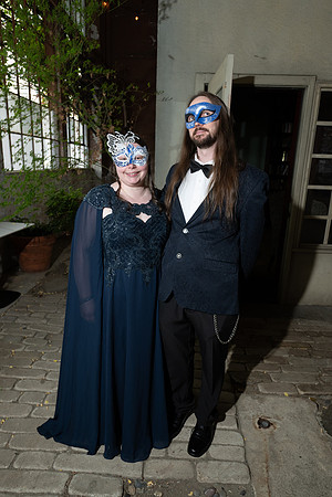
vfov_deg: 73.7
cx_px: 166
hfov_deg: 53.1
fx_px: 332
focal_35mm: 24
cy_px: 248
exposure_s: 1/200
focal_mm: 24
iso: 1000
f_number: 4.5
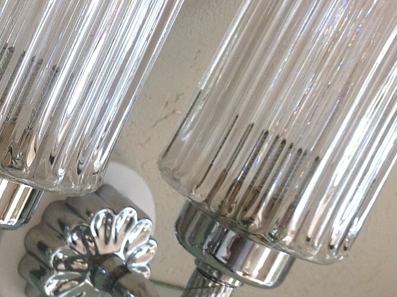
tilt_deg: -33.8
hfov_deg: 18.5
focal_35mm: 104
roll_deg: -43.2
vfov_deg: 14.2
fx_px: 1191
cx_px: 25
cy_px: 152
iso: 50
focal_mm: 4.28
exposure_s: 1/120
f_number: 2.4
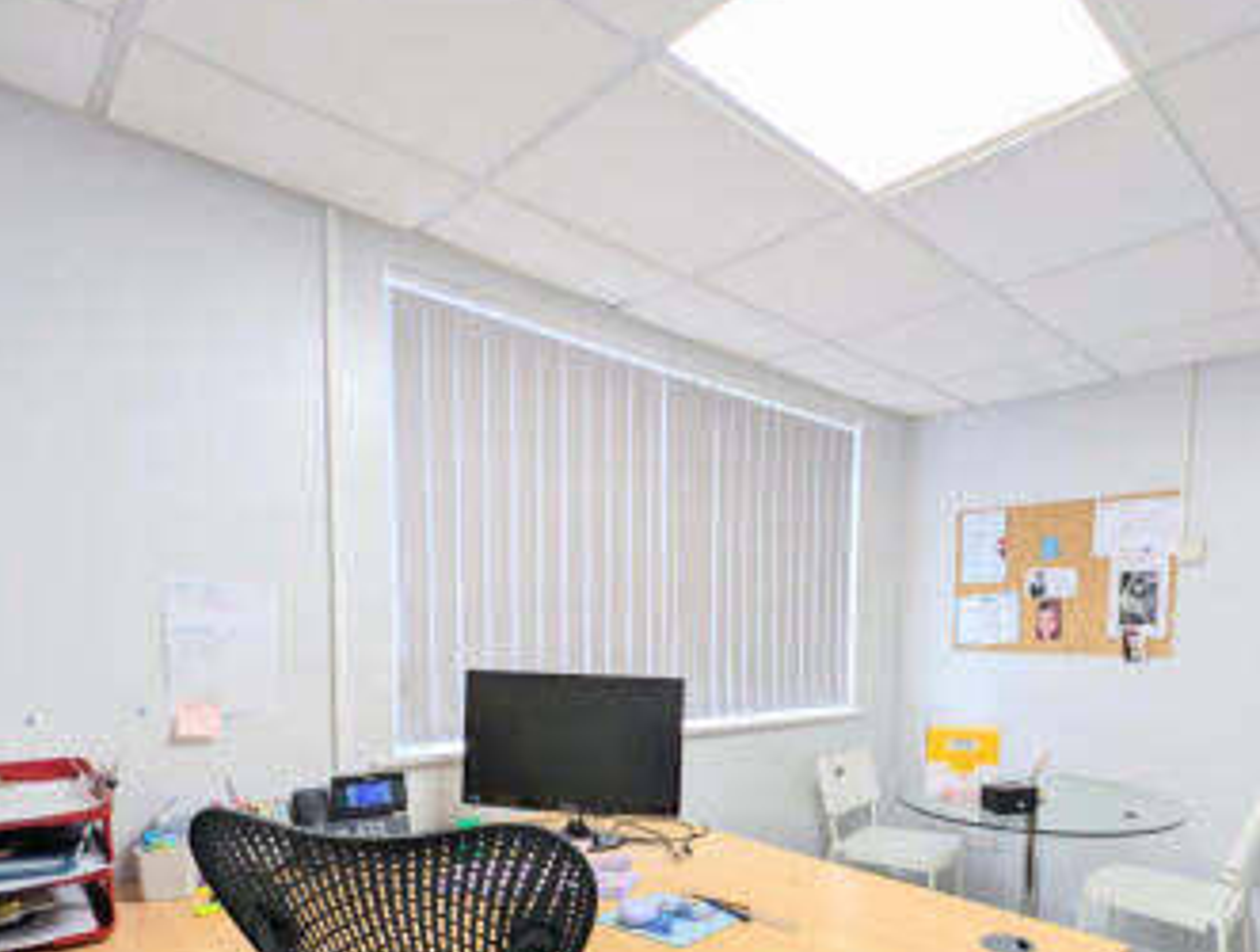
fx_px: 766
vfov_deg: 61.0
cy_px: 684
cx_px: 792
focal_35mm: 21
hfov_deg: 77.4
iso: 37
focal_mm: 2.23
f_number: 1.95
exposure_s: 1/70.1
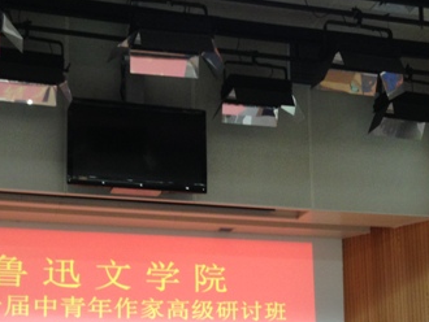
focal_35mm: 64
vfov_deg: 22.3
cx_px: 174
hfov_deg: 30.2
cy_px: 297
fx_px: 794
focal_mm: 4.12
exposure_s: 1/20
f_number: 2.4
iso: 125
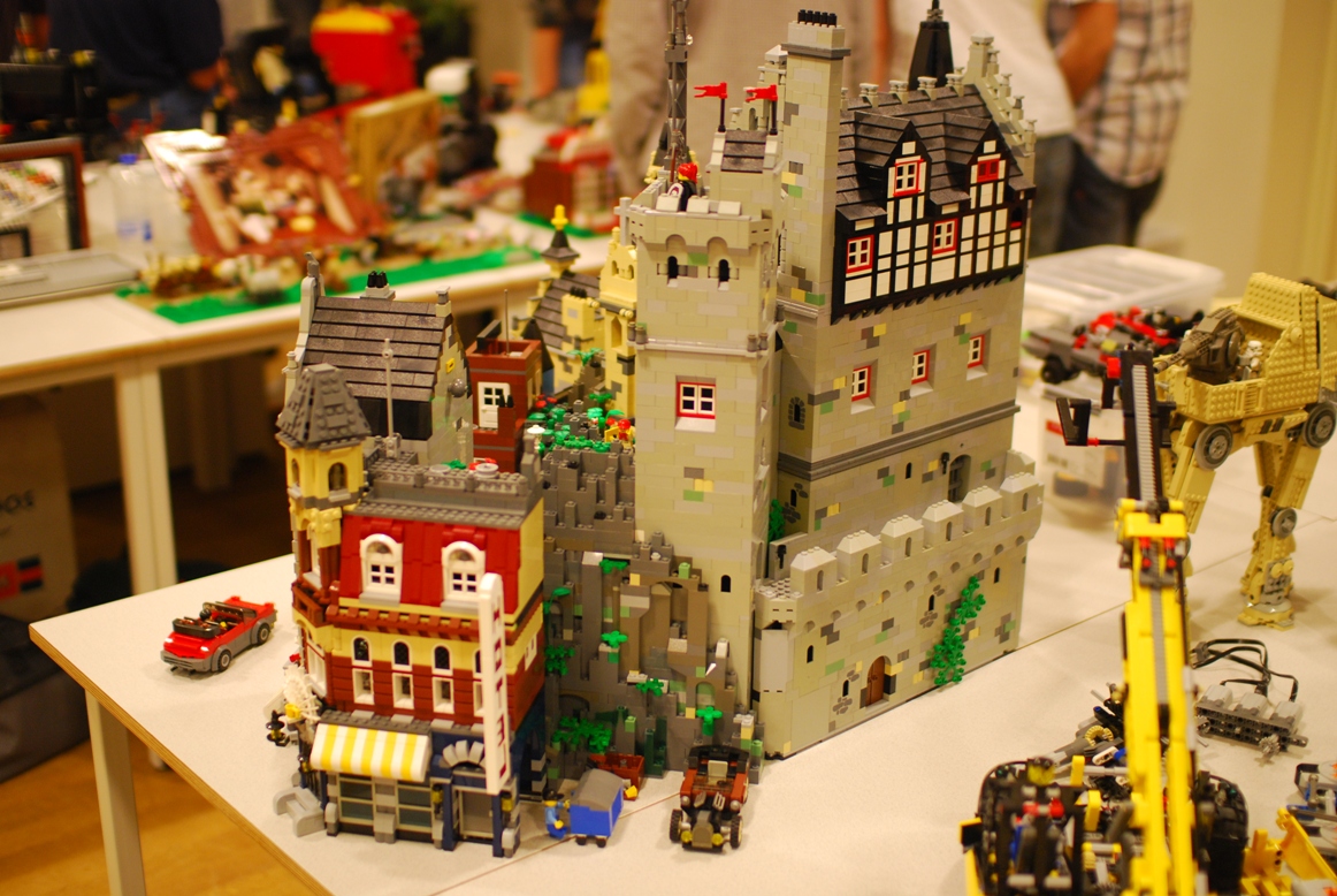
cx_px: 668
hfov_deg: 43.6
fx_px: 1673
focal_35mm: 45
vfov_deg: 29.9
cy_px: 448
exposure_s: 1/60
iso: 280
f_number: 1.4
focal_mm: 30
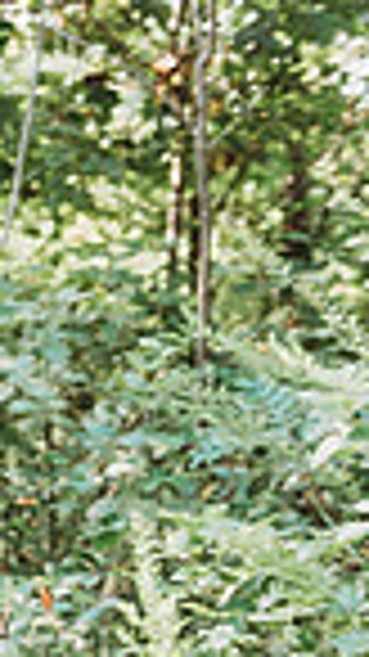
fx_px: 2473
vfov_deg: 15.1
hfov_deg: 7.2
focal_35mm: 142
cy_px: 475
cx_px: -868
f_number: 5
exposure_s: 1/125
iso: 200
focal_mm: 34
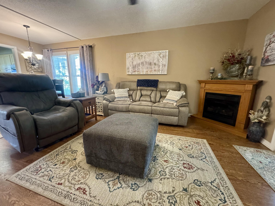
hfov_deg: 102.1
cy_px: 103
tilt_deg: -12.7
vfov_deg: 85.7
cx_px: 138
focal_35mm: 14
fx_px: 111
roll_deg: -1.2
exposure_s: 1/60
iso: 1250
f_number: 2.2
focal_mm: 2.22
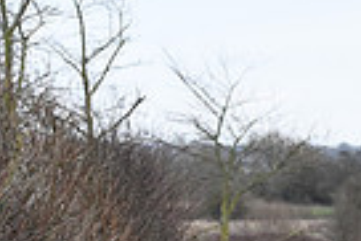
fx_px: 2991
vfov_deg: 4.6
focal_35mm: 298
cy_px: 238
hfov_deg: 6.7
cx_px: 762
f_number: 5.6
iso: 3200
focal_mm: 70
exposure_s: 1/1250
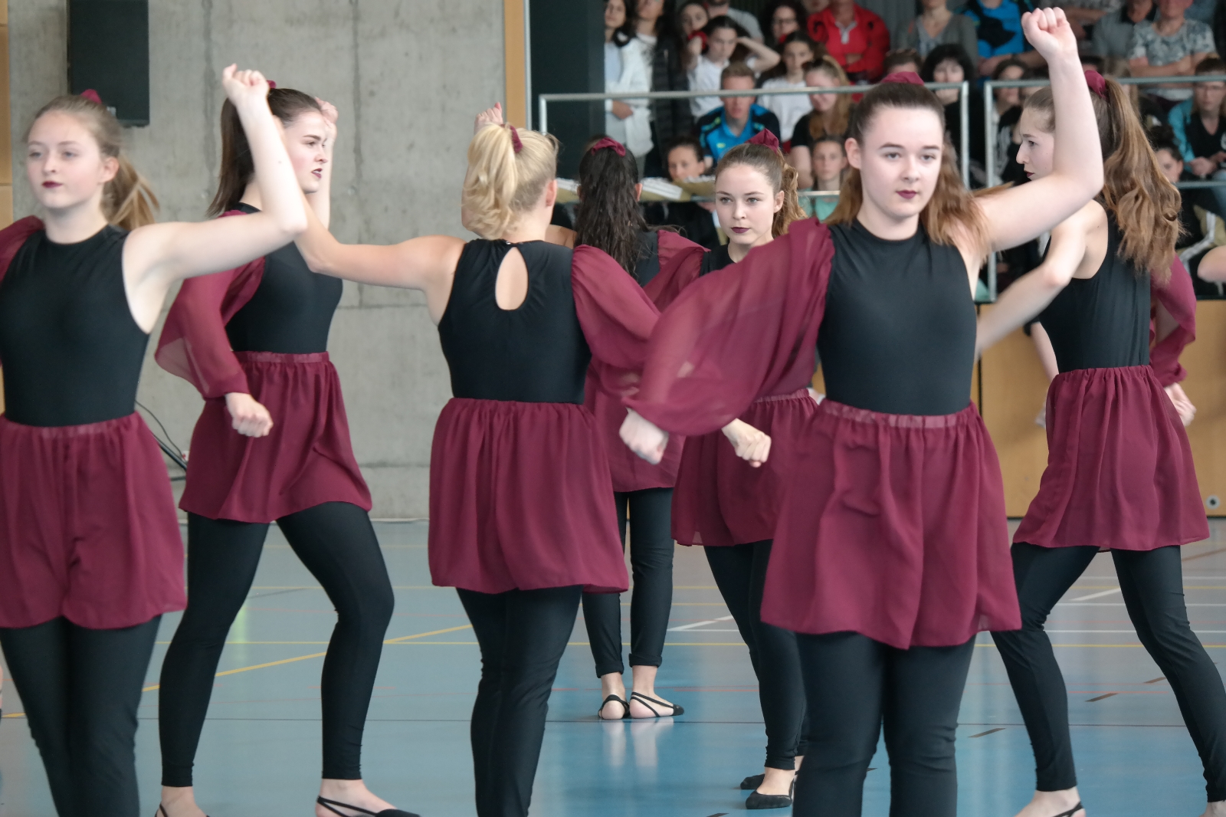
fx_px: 6809
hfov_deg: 10.3
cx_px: 613
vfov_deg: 6.9
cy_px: 408
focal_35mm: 200
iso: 1600
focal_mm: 130
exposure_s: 1/160
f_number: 5
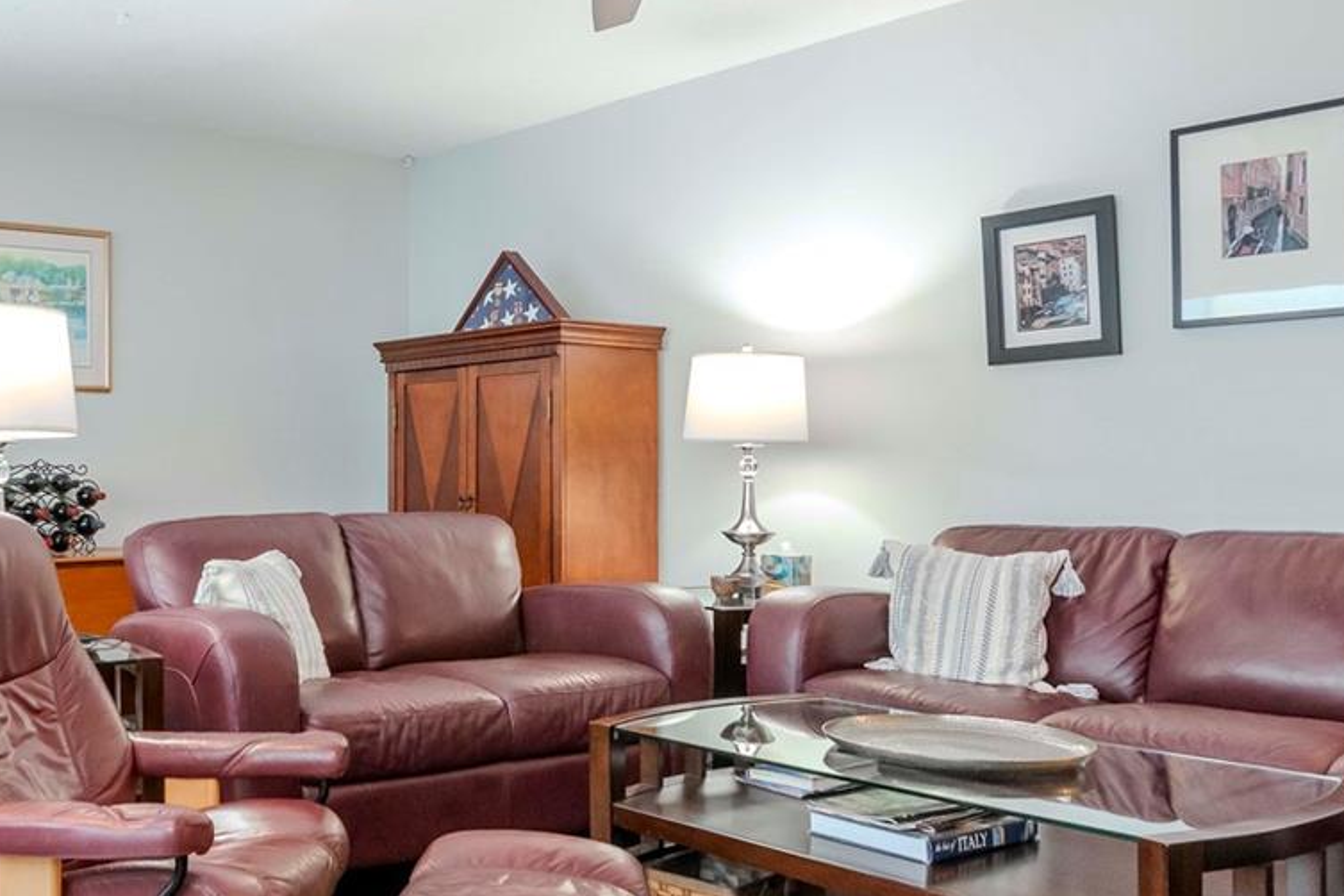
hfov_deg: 51.3
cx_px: 286
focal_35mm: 35
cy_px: 509
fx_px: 1309
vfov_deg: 37.7
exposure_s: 1/5
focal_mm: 11
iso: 800
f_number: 8
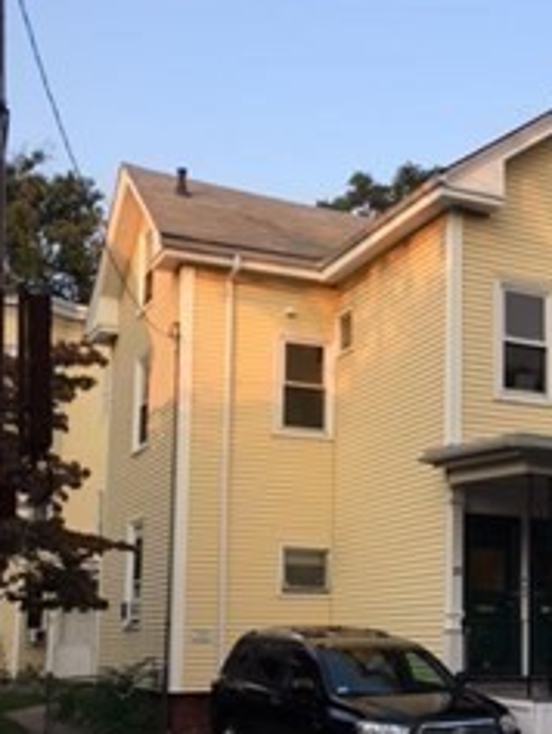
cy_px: 505
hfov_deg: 25.9
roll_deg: +0.2
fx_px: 1168
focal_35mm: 55
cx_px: 468
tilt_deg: +7.8
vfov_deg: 34.5
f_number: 2.2
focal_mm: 4.15
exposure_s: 1/146
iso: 25
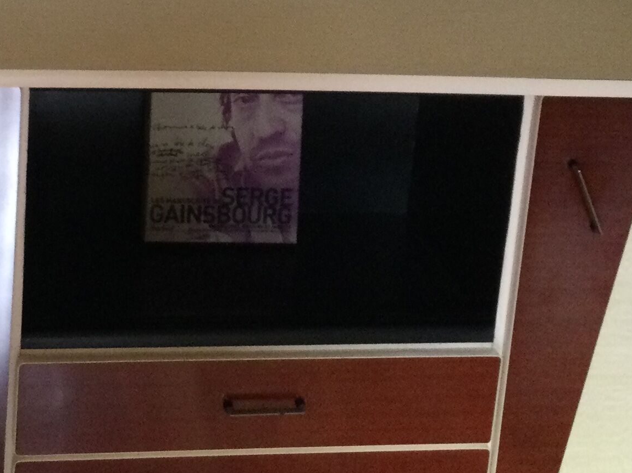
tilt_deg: -13.4
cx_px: 244
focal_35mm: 88
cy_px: 47
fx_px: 1606
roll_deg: -5.0
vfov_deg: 16.6
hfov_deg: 22.2
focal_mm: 3.3
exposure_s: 1/33
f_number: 2.4
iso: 160
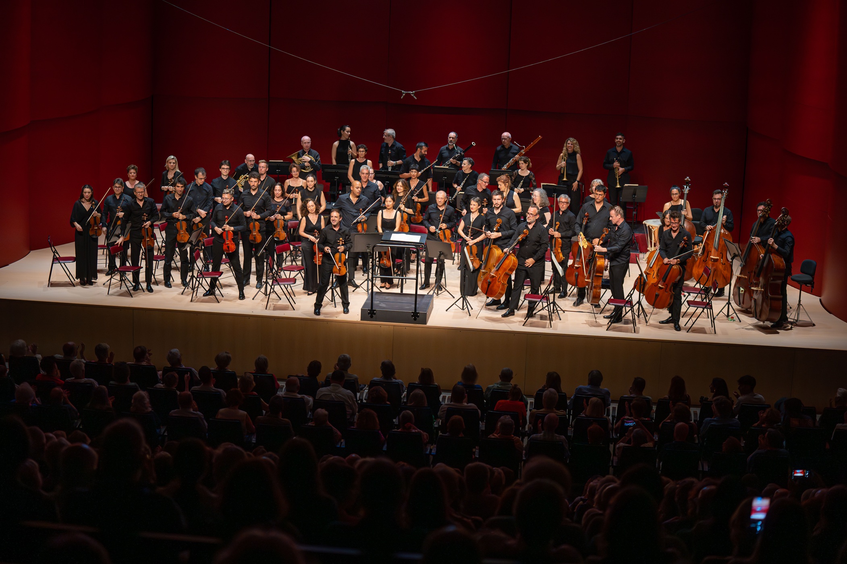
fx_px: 1647
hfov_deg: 28.8
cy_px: 282
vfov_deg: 19.5
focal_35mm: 70
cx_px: 424
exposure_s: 1/400
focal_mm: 70
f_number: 2.8
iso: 2000
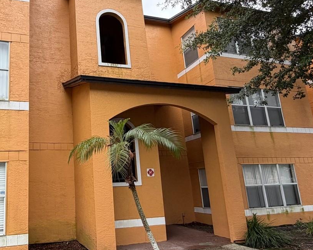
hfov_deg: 61.2
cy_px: 139
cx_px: 85
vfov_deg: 53.1
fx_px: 250
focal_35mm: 27
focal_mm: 2.22
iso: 64
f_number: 2.2
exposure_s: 1/231
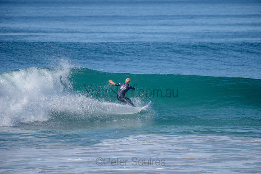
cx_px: 130
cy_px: 87
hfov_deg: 4.1
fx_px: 3626
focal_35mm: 500
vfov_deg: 2.8
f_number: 5.6
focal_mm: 500
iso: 250
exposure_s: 1/2500
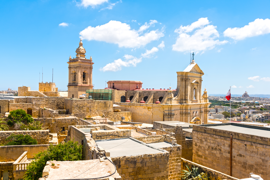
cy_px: 90
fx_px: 255
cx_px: 135
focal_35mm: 34
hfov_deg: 55.8
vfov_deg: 38.9
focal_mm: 34
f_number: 8
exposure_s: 1/320
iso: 100
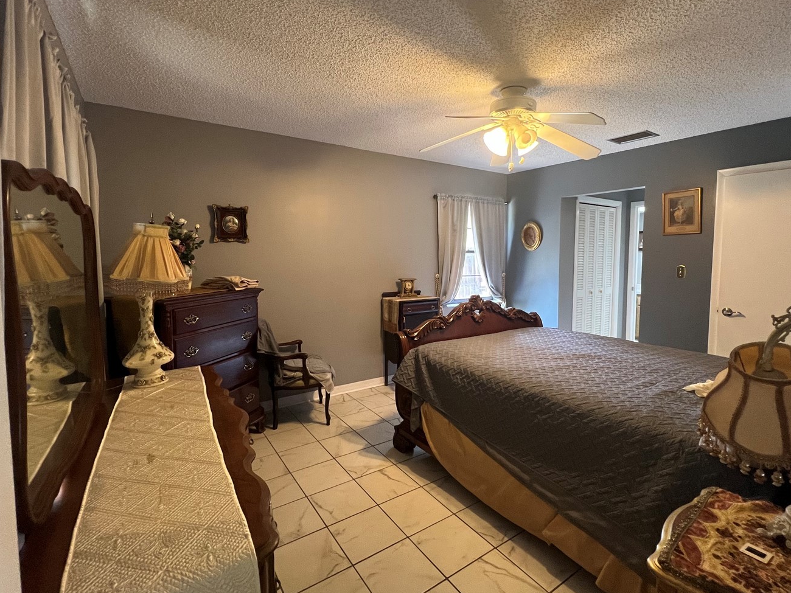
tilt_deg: -4.5
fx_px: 366
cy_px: 278
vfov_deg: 78.0
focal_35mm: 16
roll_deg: -0.4
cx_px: 417
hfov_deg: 94.4
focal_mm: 1.57
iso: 320
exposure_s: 1/60
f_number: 1.8
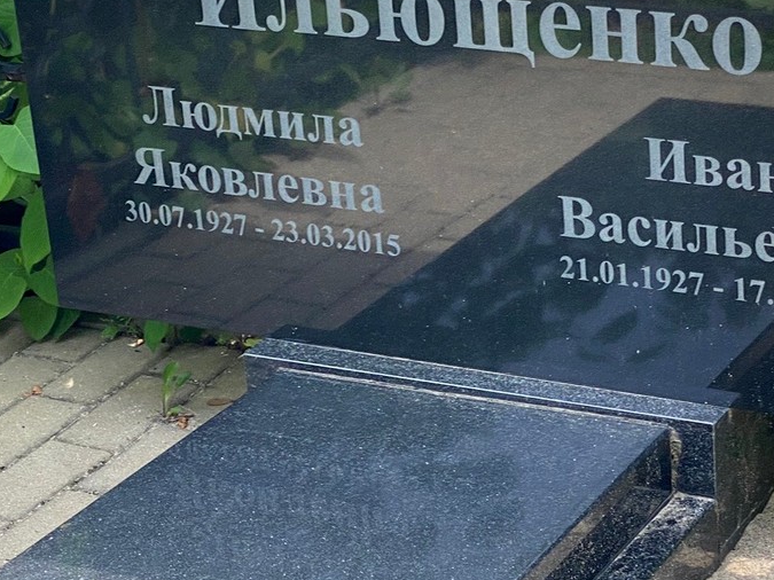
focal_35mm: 111
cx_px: 581
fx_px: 2481
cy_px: 279
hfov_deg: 17.6
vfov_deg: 13.3
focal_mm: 6
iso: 20
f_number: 2
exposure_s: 1/211
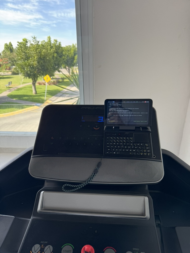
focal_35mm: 24
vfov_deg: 71.6
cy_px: 126
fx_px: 176
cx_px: 95
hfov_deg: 56.8
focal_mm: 6.76
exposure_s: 1/185
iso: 64
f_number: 1.78
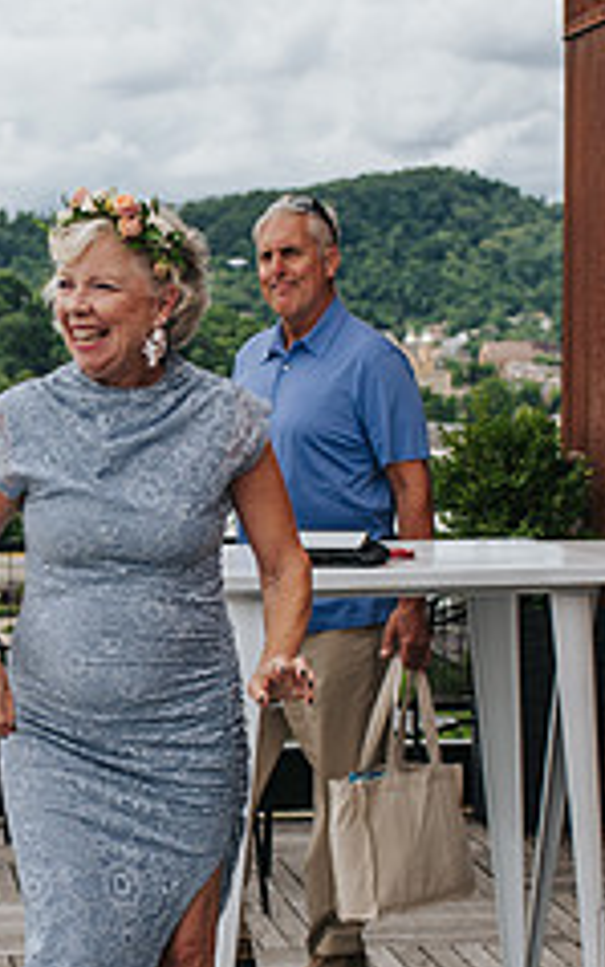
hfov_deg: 11.9
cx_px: -86
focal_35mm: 108
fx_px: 2846
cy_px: 675
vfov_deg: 19.2
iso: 125
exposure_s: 1/1250
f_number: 3.5
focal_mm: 35
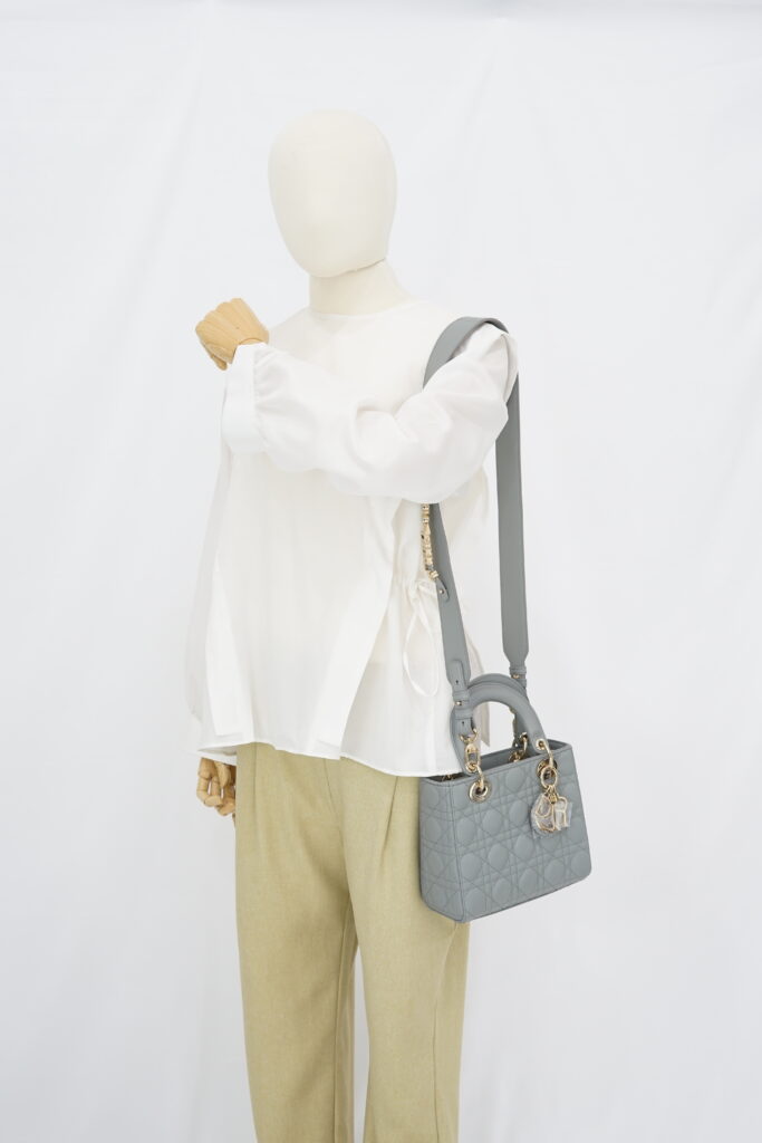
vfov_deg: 39.6
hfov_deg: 27.0
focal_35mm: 50
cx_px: 381
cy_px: 572
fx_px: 1587
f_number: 6.3
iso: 640
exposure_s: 1/8
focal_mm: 50
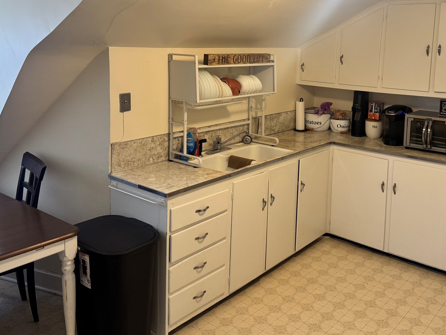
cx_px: 269
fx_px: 438
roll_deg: -2.6
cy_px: 101
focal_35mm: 34
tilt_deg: -8.8
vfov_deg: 41.0
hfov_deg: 53.6
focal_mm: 6.76
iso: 160
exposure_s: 1/60
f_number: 1.78
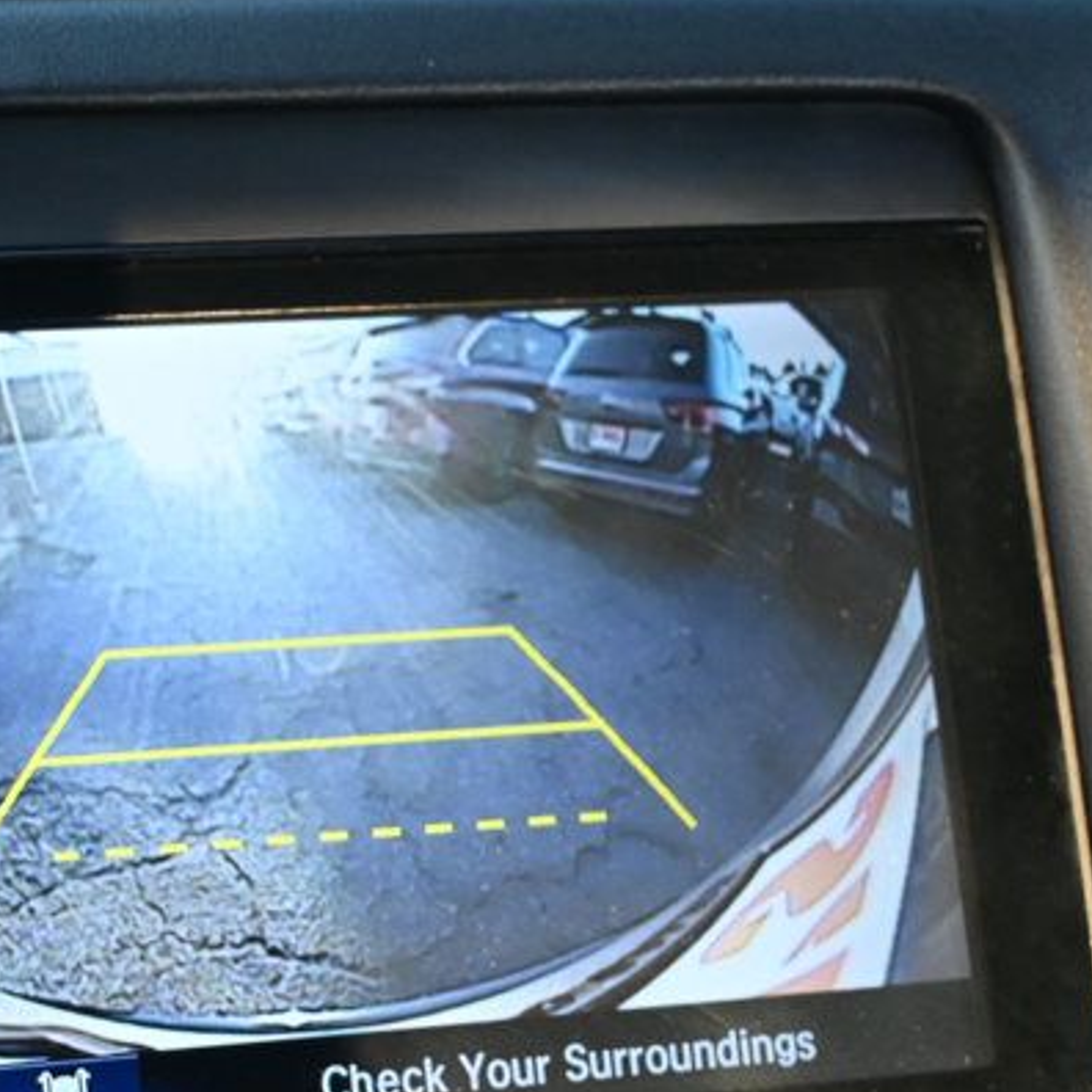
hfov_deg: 21.0
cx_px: 105
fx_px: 2878
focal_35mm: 81
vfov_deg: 21.3
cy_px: 786
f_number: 4.2
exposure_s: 1/125
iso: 1100
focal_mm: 24.5
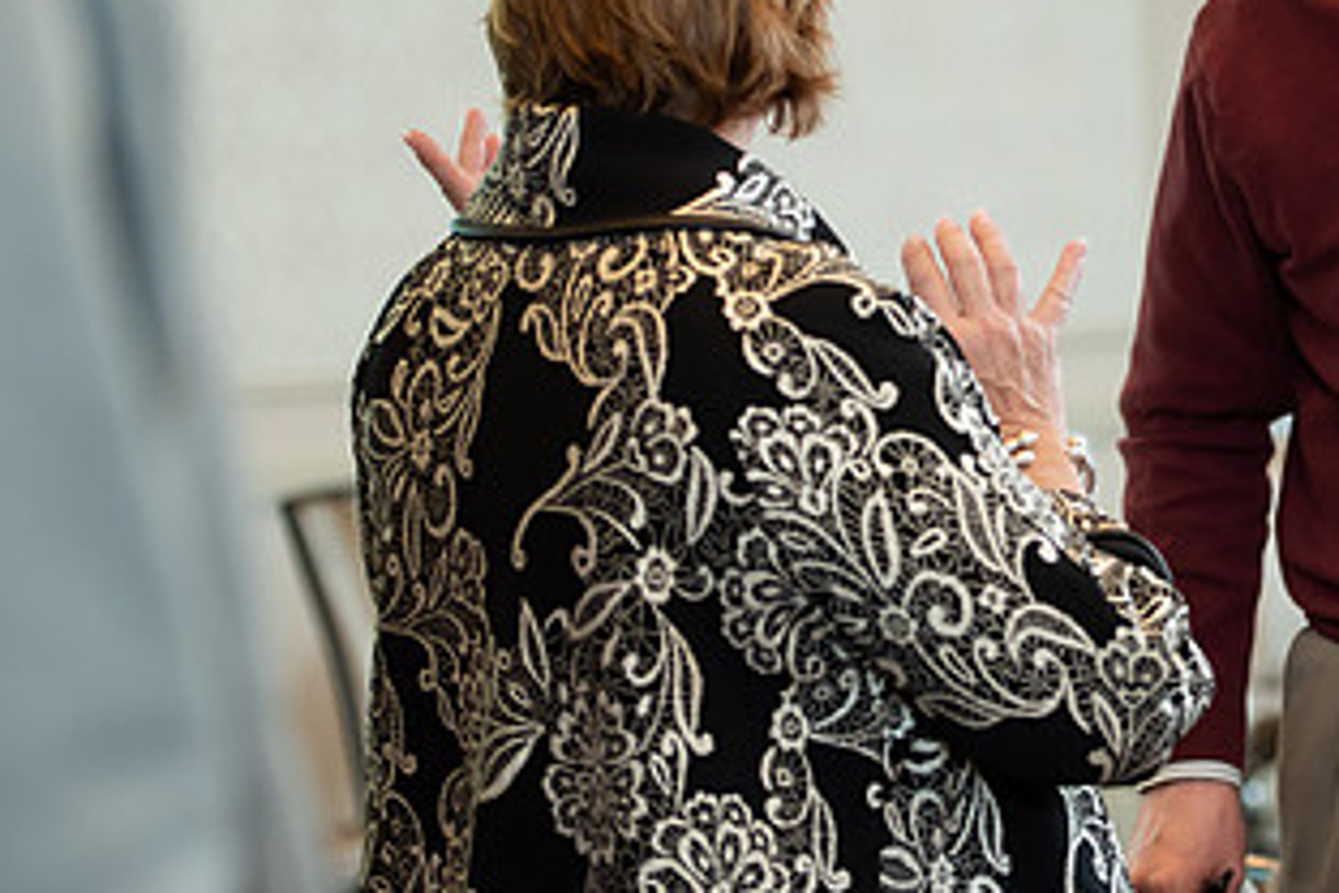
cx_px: 1197
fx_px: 5876
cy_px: 260
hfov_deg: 12.9
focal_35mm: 158
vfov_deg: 8.7
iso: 1000
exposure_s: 1/160
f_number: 3.2
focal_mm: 85
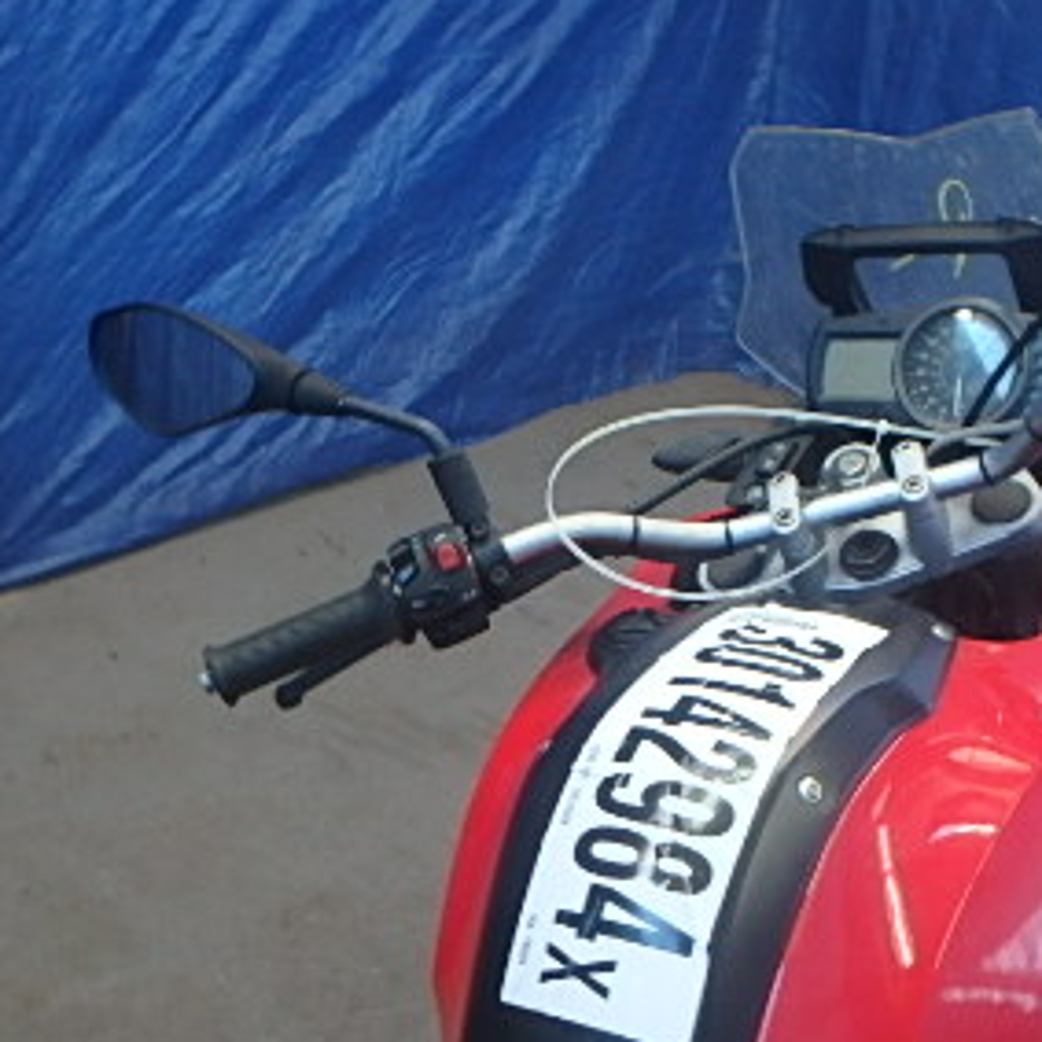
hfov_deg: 39.3
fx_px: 1430
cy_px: 527
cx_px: 736
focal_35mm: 42
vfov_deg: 40.0
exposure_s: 1/40
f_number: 3.5
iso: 200
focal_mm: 3.7
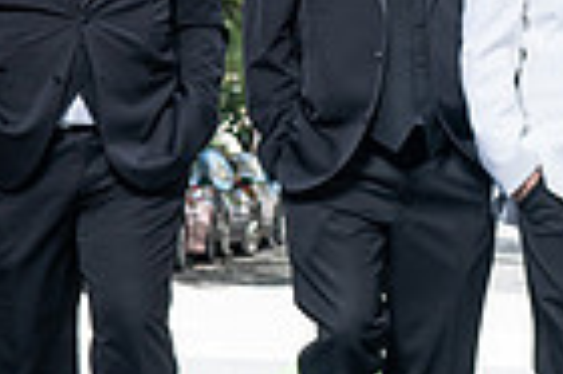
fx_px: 2468
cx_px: 468
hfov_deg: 12.9
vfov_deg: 8.7
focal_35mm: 158
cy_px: 94
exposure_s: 1/200
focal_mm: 35
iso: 100
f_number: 4
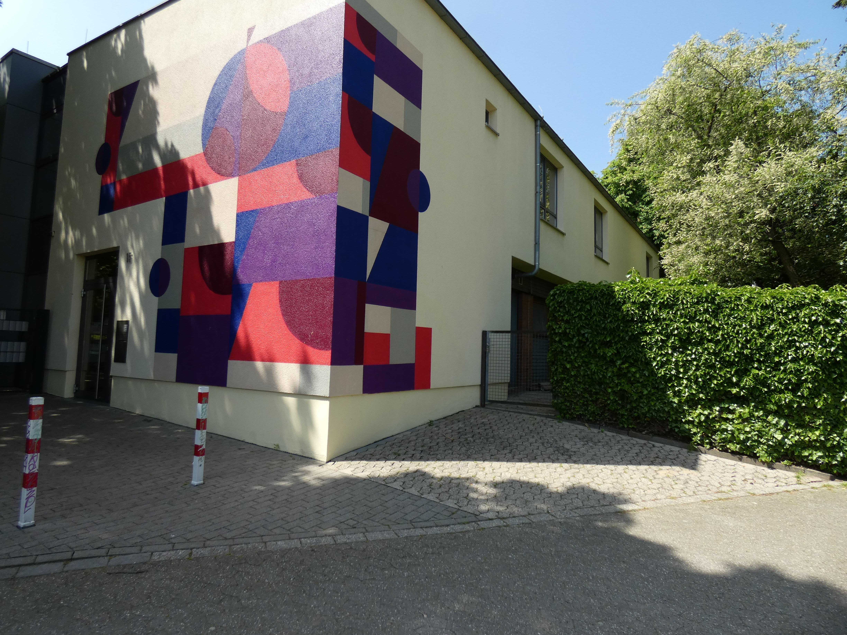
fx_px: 489
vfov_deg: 66.0
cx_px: 424
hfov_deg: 81.7
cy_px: 318
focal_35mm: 20
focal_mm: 3.6
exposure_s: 1/800
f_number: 2.8
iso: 80
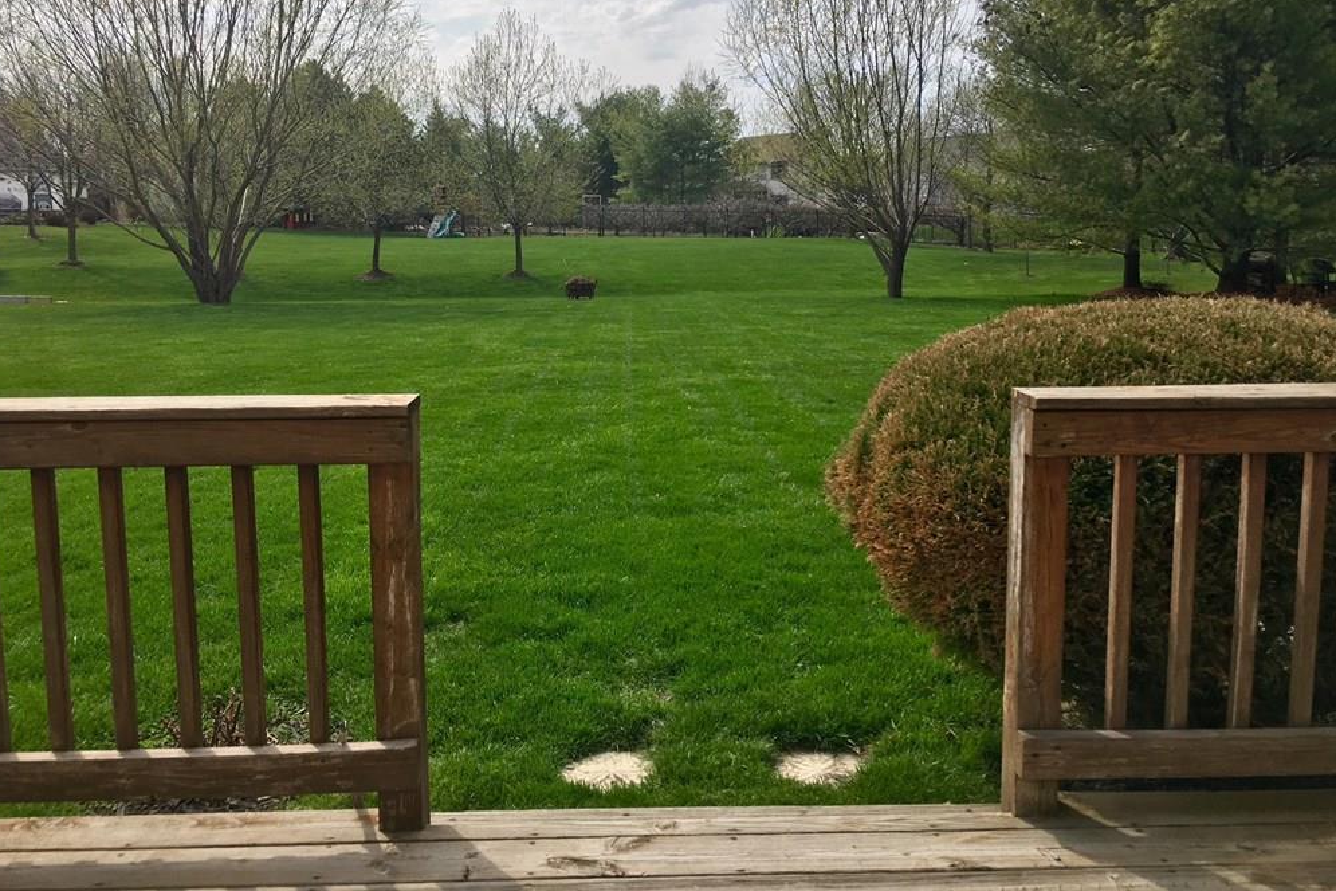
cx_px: 653
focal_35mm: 31
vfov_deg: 42.2
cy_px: 377
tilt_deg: -7.9
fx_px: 1150
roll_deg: +0.6
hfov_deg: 60.3
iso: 25
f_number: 2.2
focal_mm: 4.15
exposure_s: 1/1115
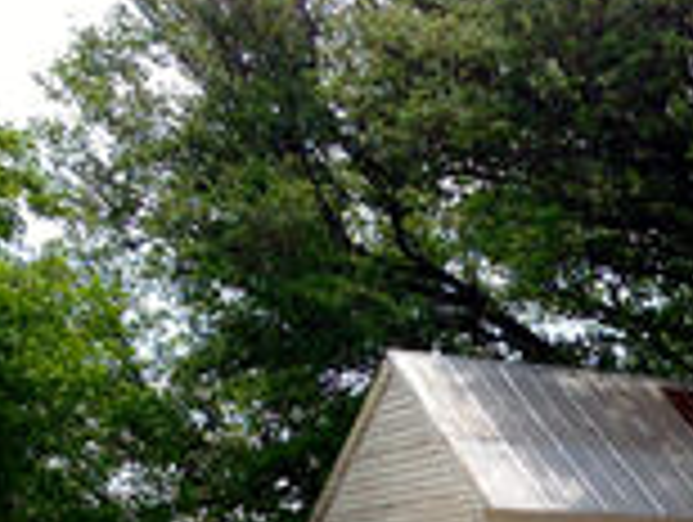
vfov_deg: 13.1
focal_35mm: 107
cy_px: 776
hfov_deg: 17.7
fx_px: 2145
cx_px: 756
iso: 50
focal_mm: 4.13
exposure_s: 1/1261
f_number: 2.4
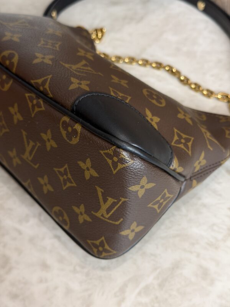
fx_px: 425
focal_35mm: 48
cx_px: 115
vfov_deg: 39.7
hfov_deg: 30.3
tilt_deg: -49.4
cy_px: 154
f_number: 1.78
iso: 125
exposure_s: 1/60
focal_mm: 6.76
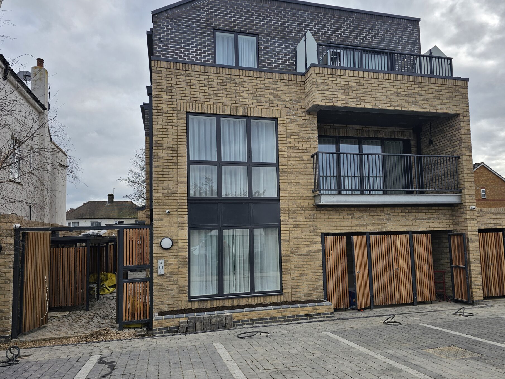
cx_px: 268
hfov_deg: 67.2
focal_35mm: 26
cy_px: 204
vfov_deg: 53.0
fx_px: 379
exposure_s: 1/353
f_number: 1.7
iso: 10
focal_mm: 6.3
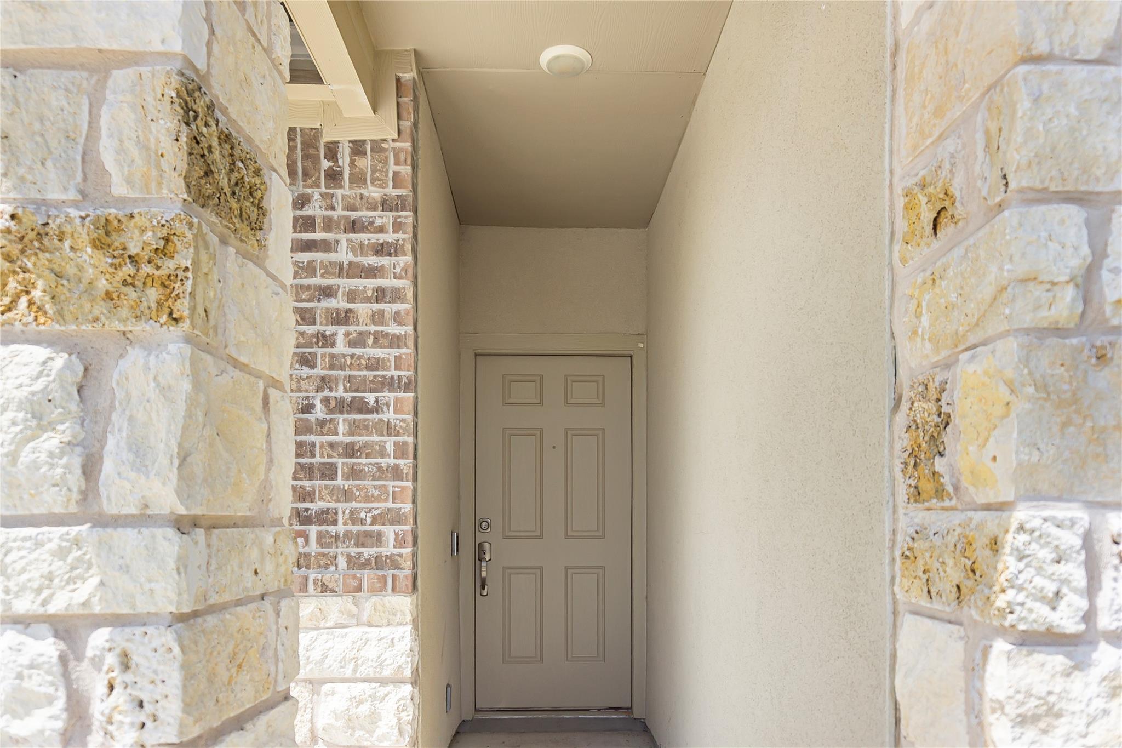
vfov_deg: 53.1
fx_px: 748
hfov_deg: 73.7
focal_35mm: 24
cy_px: 374
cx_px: 561
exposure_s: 1/2000
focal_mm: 16
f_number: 3.5
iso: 160
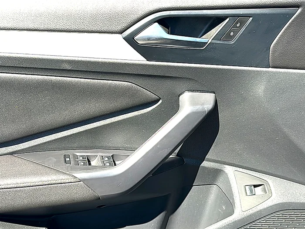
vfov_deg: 35.1
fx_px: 361
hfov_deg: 45.8
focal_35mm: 41
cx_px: 152
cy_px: 114
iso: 100
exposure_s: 1/981
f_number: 1.78
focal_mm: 6.86
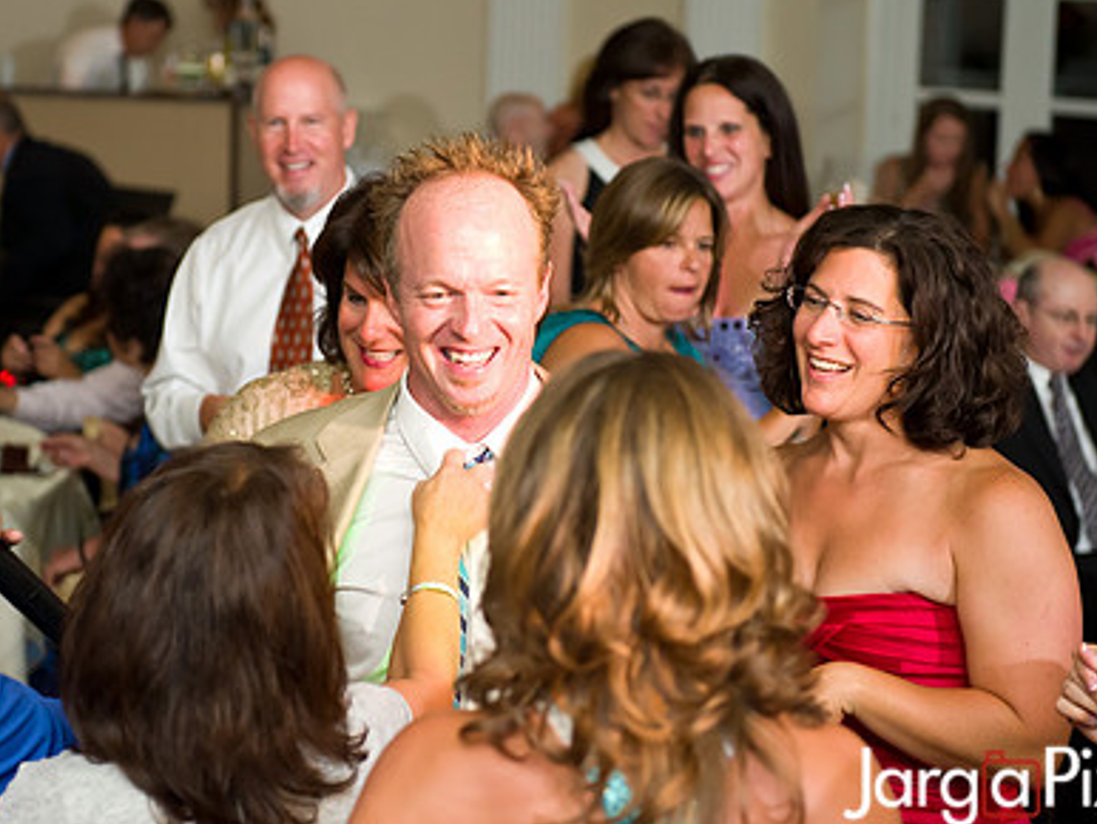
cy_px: 349
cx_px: 406
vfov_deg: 14.7
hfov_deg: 19.4
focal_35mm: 101
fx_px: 3203
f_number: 3.2
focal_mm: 70
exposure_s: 1/125
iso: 1600
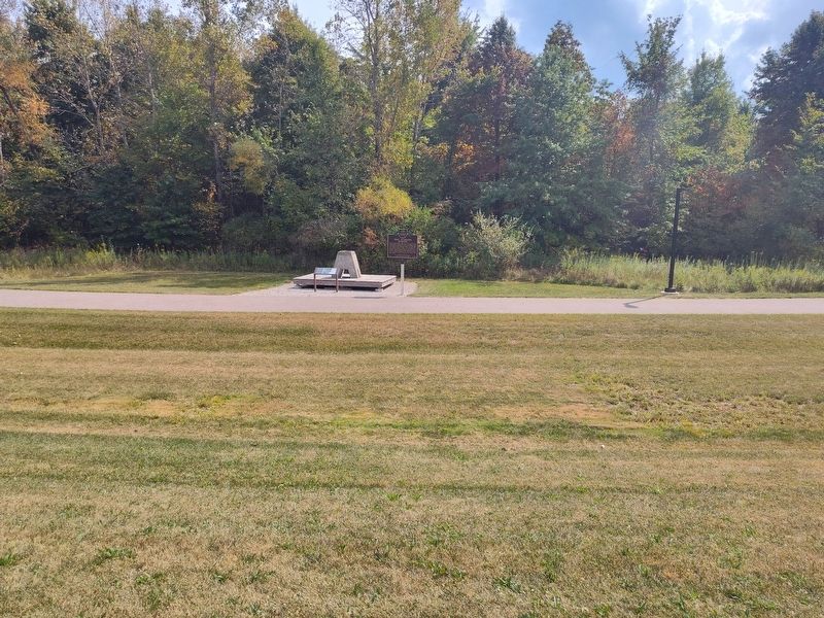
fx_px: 547
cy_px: 309
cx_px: 412
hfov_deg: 73.9
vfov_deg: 58.9
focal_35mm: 23
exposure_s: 1/1400
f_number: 1.8
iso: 100
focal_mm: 5.56
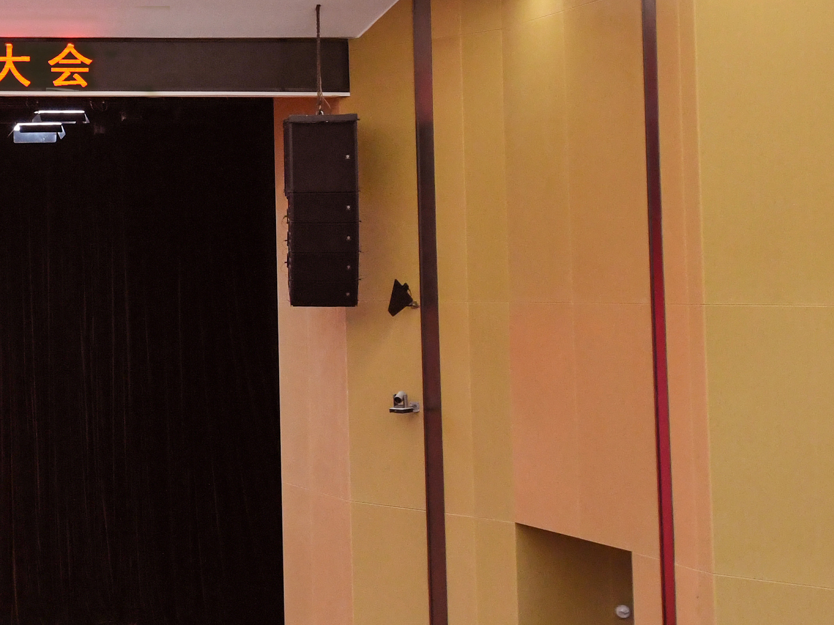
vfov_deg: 19.5
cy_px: 185
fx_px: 1807
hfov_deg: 21.9
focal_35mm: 75
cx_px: -399
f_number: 4
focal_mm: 20
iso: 2000
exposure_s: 1/200
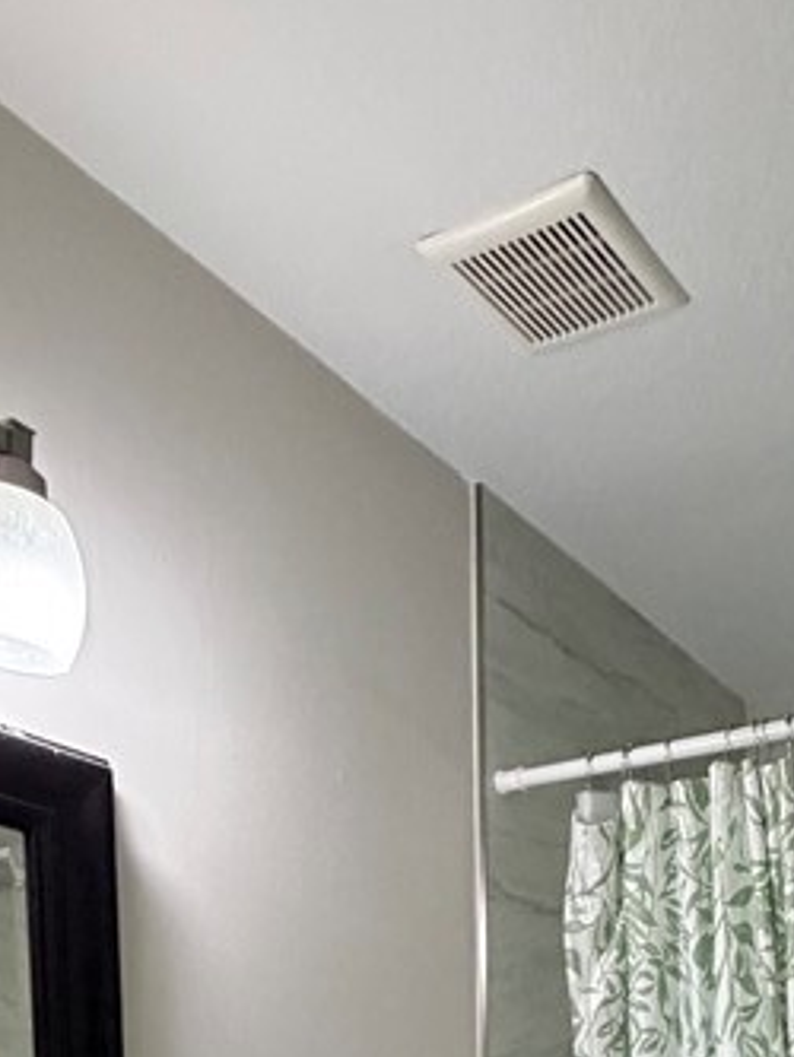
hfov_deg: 32.1
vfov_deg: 33.2
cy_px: 1349
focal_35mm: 43
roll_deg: -0.6
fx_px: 1314
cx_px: 708
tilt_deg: -4.9
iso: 500
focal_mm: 2.22
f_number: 2.2
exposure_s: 1/60
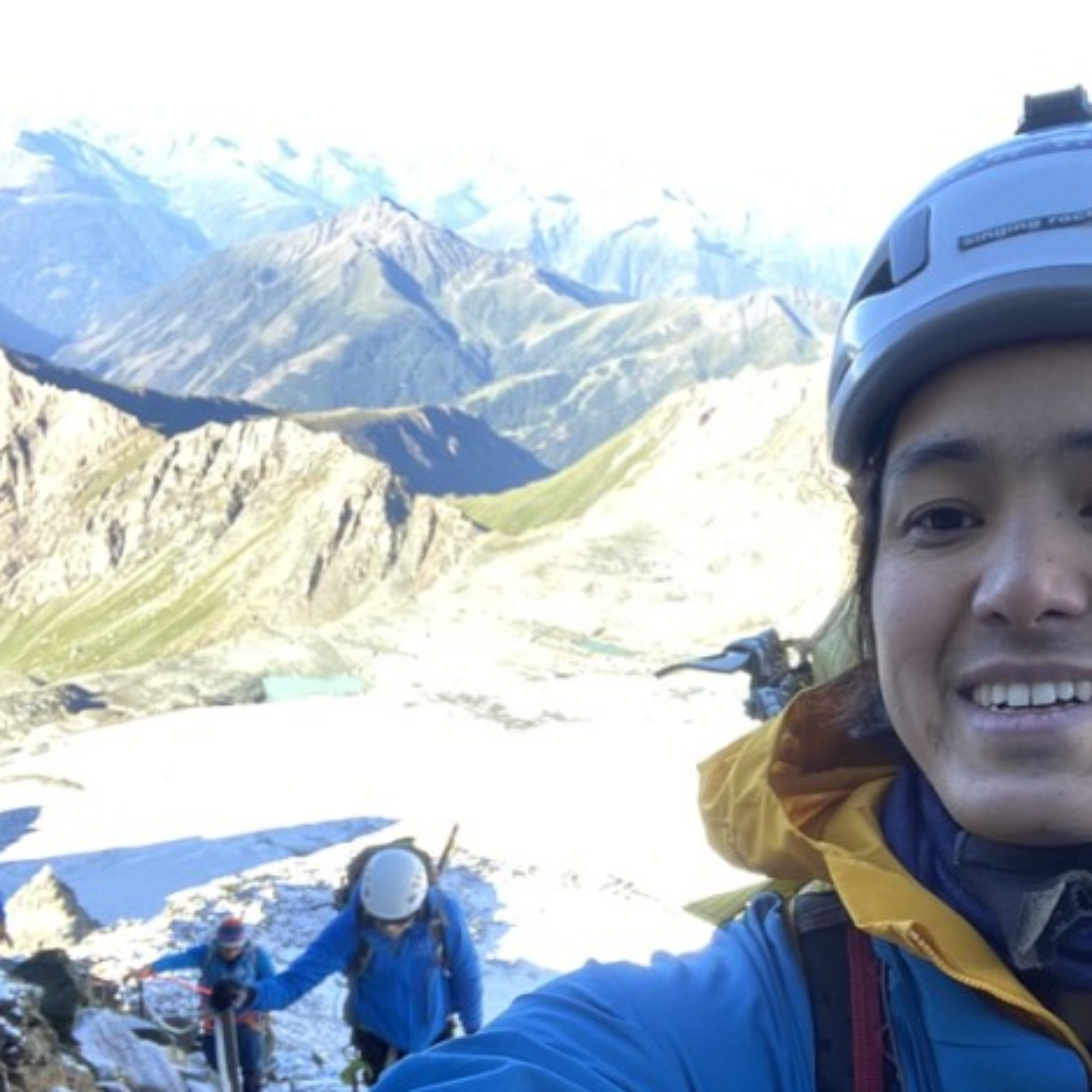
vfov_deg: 41.9
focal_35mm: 39
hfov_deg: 41.6
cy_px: 783
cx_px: 815
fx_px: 1392
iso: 64
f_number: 2.2
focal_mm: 2.71
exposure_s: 1/122
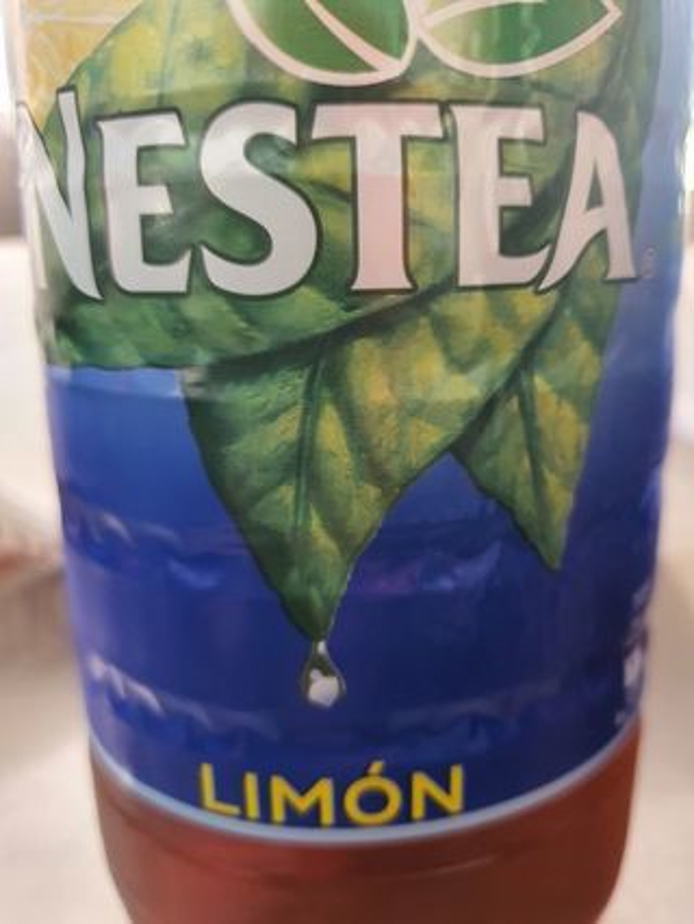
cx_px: 347
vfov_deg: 67.3
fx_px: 694
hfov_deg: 53.1
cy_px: 462
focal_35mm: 26
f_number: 1.5
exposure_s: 1/50
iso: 400
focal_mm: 4.3
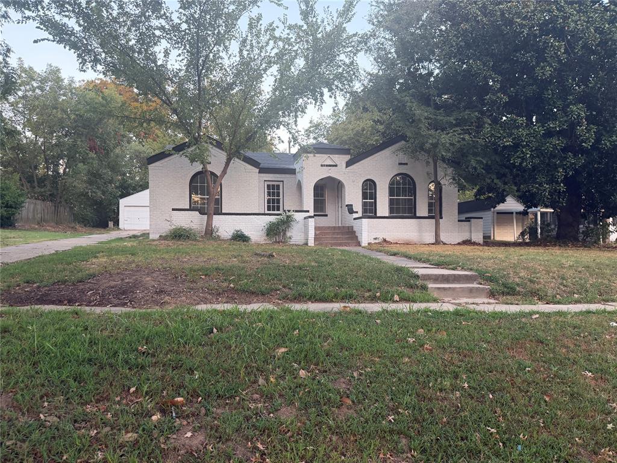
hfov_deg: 71.6
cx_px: 308
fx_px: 428
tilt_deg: +0.3
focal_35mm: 24
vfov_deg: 56.8
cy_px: 232
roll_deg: -0.1
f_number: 1.78
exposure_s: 1/133
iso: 200
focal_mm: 6.76
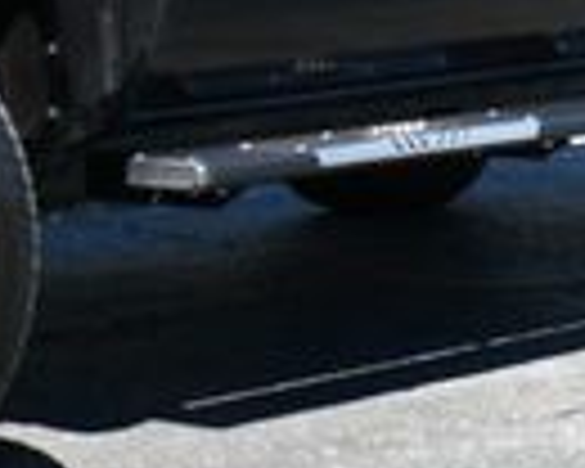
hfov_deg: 10.3
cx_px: -22
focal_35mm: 185
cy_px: -277
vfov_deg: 8.2
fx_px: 3203
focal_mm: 20
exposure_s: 1/250
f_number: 7.1
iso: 200
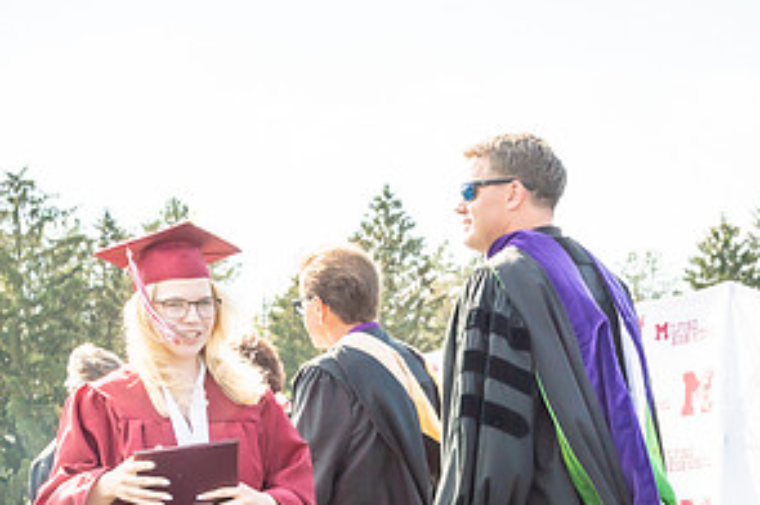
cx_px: 365
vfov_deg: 14.5
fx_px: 1961
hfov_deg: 21.9
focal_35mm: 93
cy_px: 477
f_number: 7.1
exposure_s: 1/500
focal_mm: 27
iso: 200
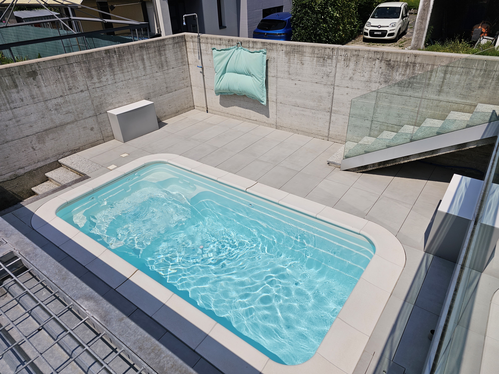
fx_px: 332
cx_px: 250
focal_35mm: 23
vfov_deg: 58.9
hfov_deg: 73.9
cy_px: 187
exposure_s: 1/2628
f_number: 1.7
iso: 10
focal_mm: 6.3
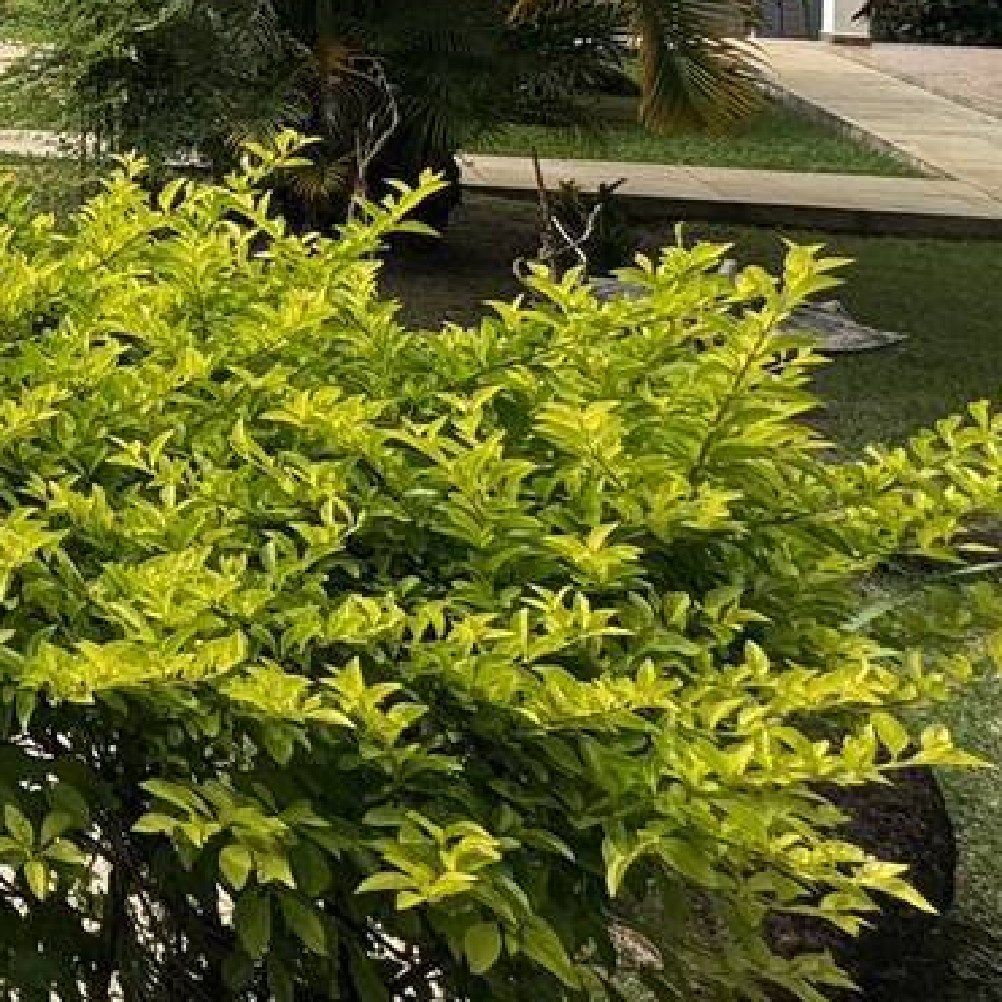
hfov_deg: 24.2
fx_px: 1572
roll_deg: -0.7
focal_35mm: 48
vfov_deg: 31.0
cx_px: -632
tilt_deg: -1.3
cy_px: -132
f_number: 2.2
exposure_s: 1/1832
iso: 50
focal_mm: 2.22
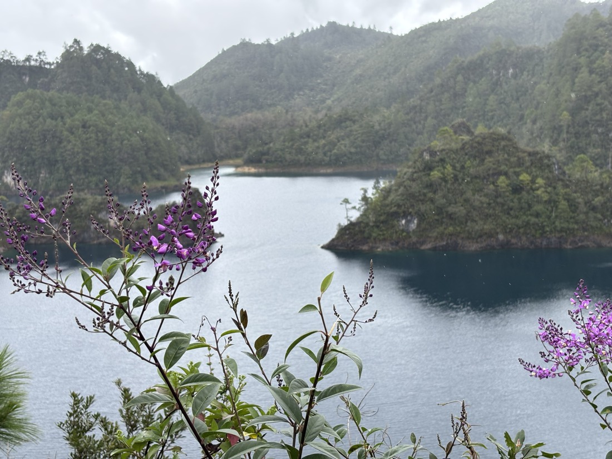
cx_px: 306
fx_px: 919
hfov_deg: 36.8
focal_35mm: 52
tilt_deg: -7.6
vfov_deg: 28.0
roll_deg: +2.4
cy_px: 230
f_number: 1.6
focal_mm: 5.96
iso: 32
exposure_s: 1/662
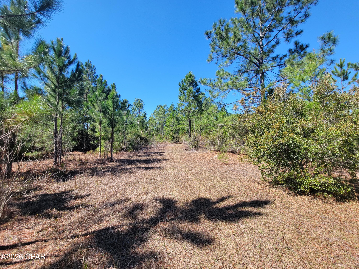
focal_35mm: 13
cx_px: 180
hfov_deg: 106.2
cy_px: 134
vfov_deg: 89.9
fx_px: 135
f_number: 2.2
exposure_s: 1/707
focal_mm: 2.2
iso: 50
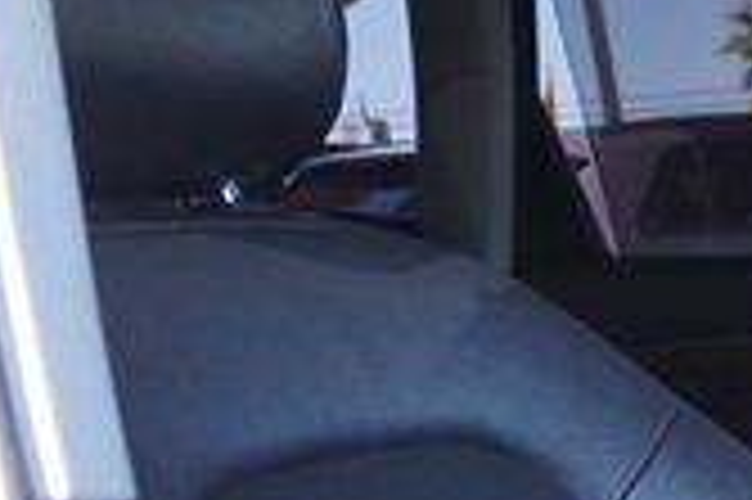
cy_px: 734
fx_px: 1920
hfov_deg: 17.5
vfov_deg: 14.0
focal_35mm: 92
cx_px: 1396
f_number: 4
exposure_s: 1/60
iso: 100
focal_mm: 16
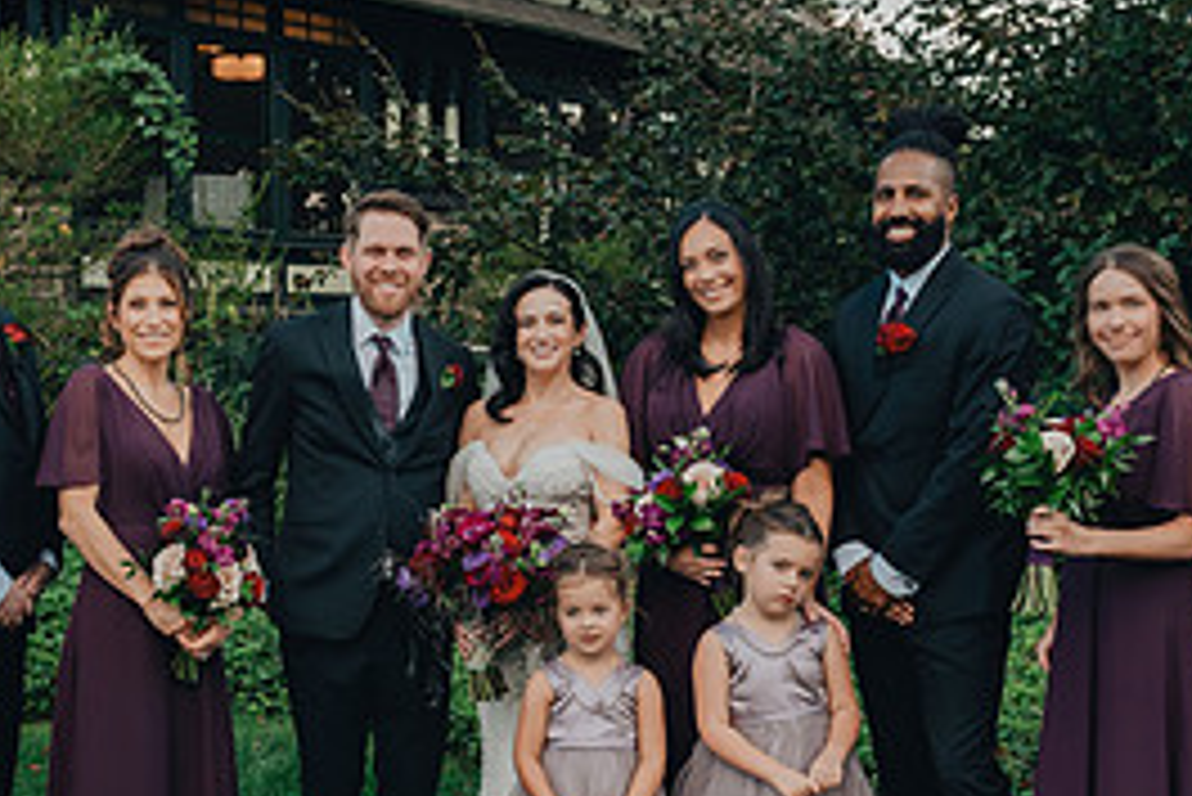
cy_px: 470
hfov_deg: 34.7
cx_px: 405
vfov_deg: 23.8
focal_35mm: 57
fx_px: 1888
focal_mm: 26
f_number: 5.6
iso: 500
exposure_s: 1/200
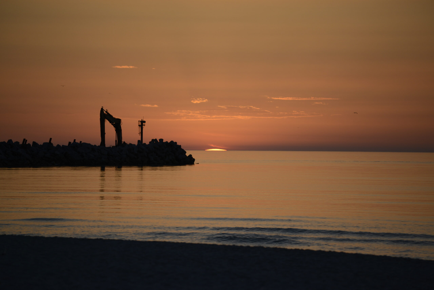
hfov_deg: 10.3
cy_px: 145
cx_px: 217
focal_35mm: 200
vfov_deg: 6.9
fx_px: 2412
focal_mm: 200
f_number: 4
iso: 400
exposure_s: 1/1600
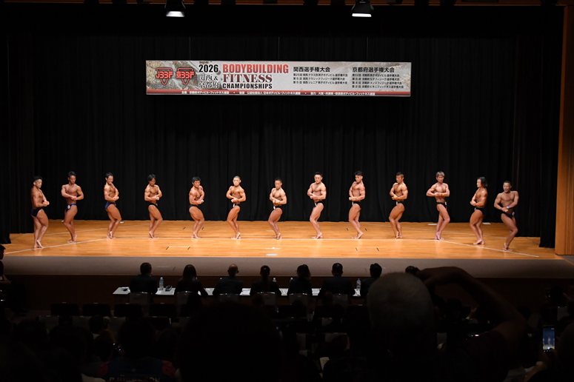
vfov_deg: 23.8
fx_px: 908
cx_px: 287
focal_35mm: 57
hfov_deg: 35.1
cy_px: 191
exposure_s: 1/400
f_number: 5.6
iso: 4000
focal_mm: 38
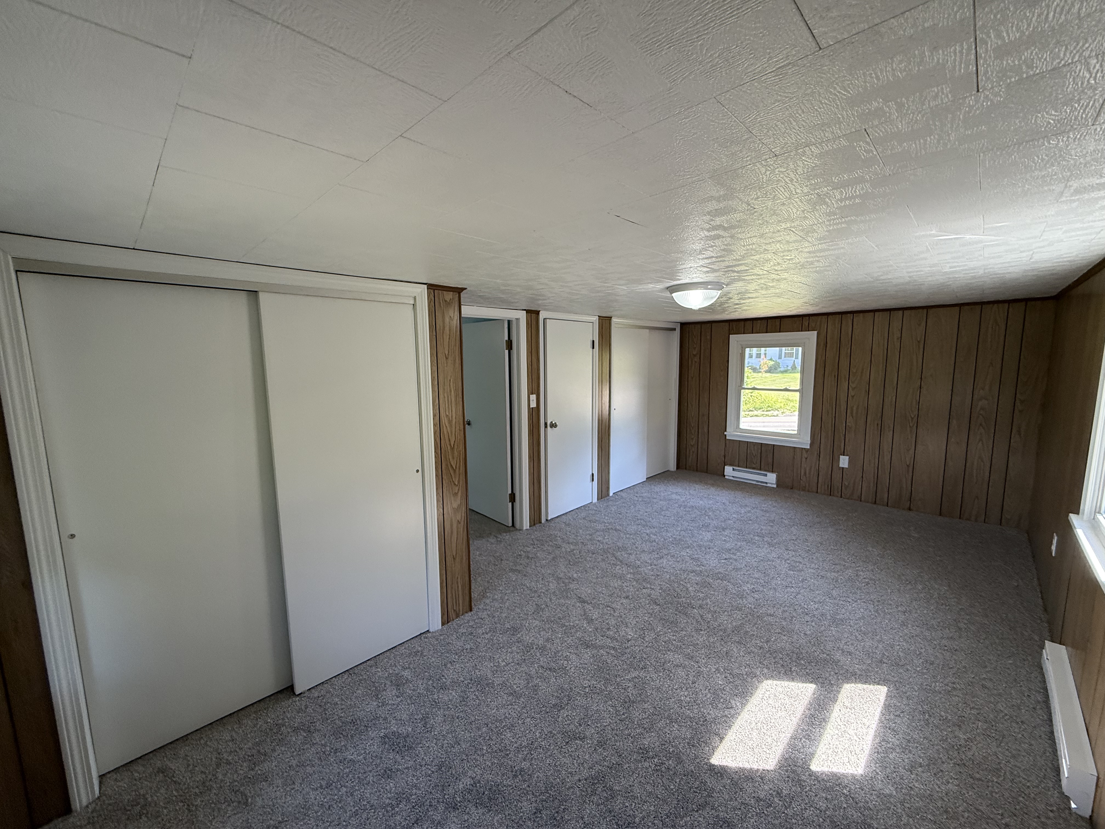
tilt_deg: -7.2
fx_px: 447
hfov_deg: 102.1
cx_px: 552
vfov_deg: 85.7
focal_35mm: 14
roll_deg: +1.1
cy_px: 414
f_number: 2.2
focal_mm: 2.22
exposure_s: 1/120
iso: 160
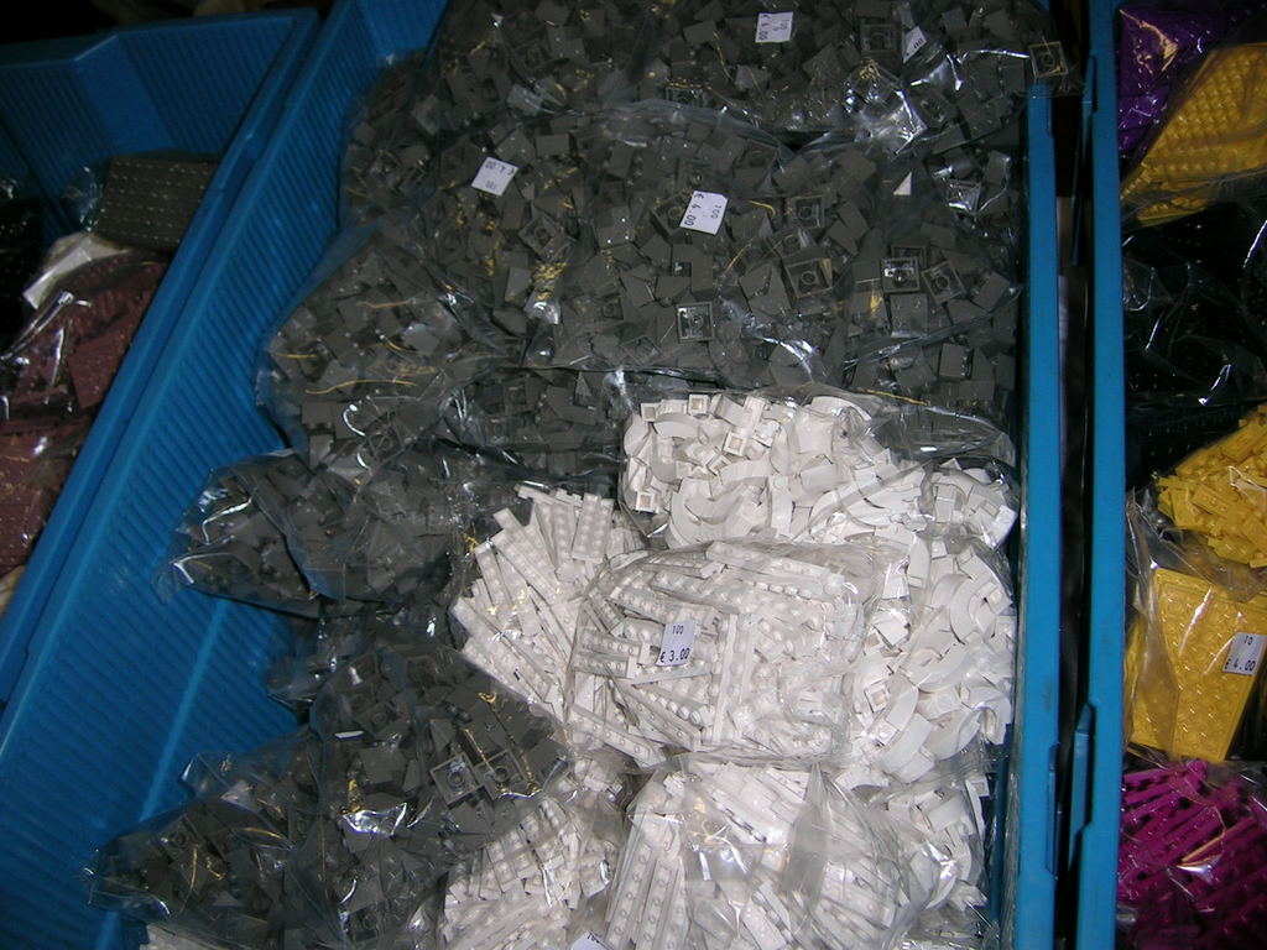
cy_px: 475
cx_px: 634
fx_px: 1281
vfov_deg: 40.7
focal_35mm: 35
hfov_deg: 52.6
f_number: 2.8
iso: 50
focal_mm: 5.4
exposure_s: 1/60.1
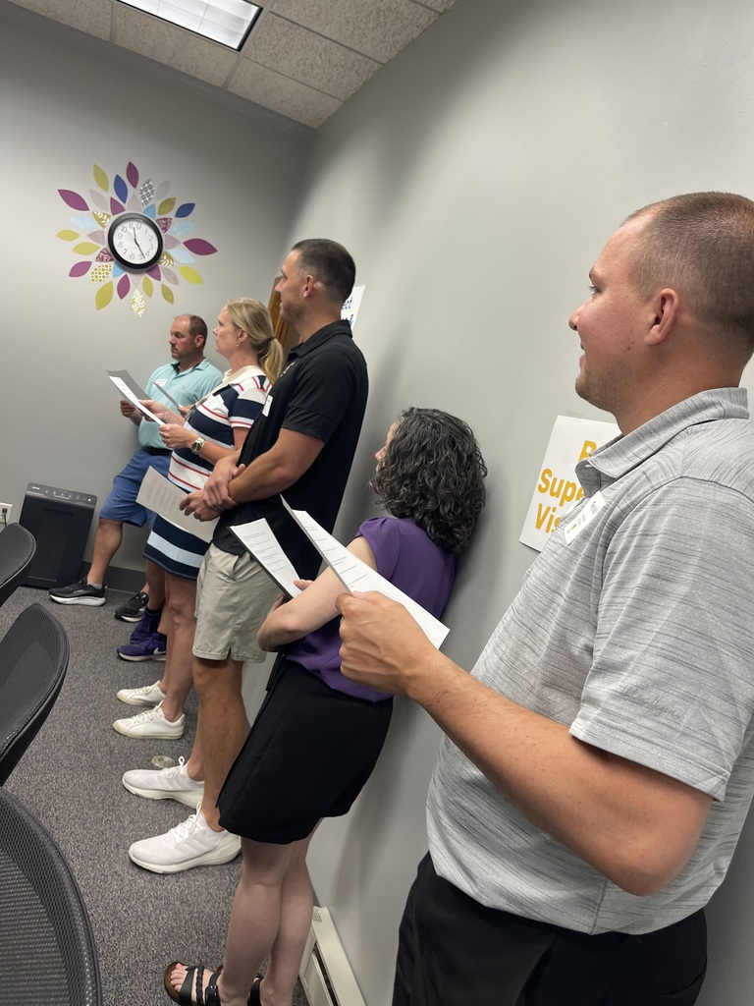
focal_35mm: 25
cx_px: 377
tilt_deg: -6.1
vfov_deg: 69.4
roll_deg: -16.1
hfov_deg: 54.9
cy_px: 503
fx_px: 726
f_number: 1.6
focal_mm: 5.1
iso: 125
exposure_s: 1/120
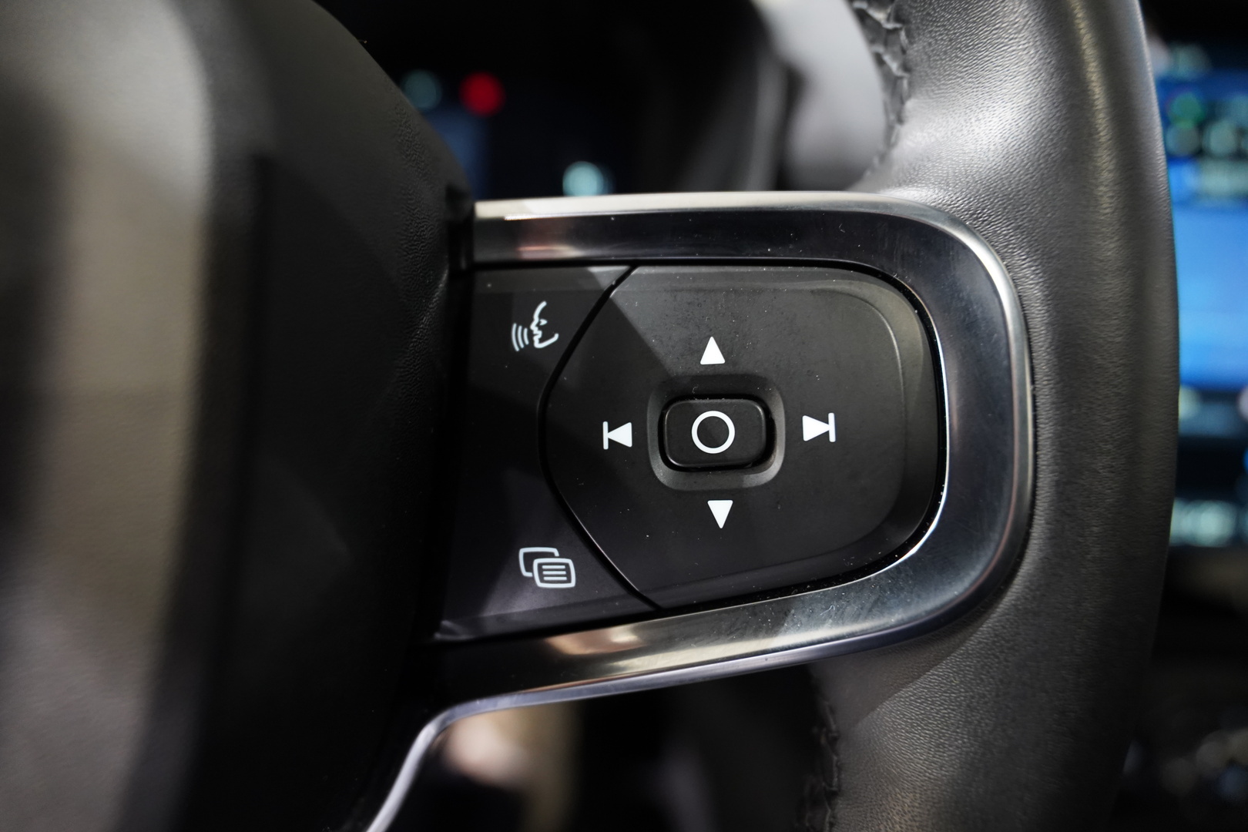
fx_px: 555
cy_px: 416
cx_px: 624
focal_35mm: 16
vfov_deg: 73.7
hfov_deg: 96.7
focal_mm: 16
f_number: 2.8
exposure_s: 1/60
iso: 3200
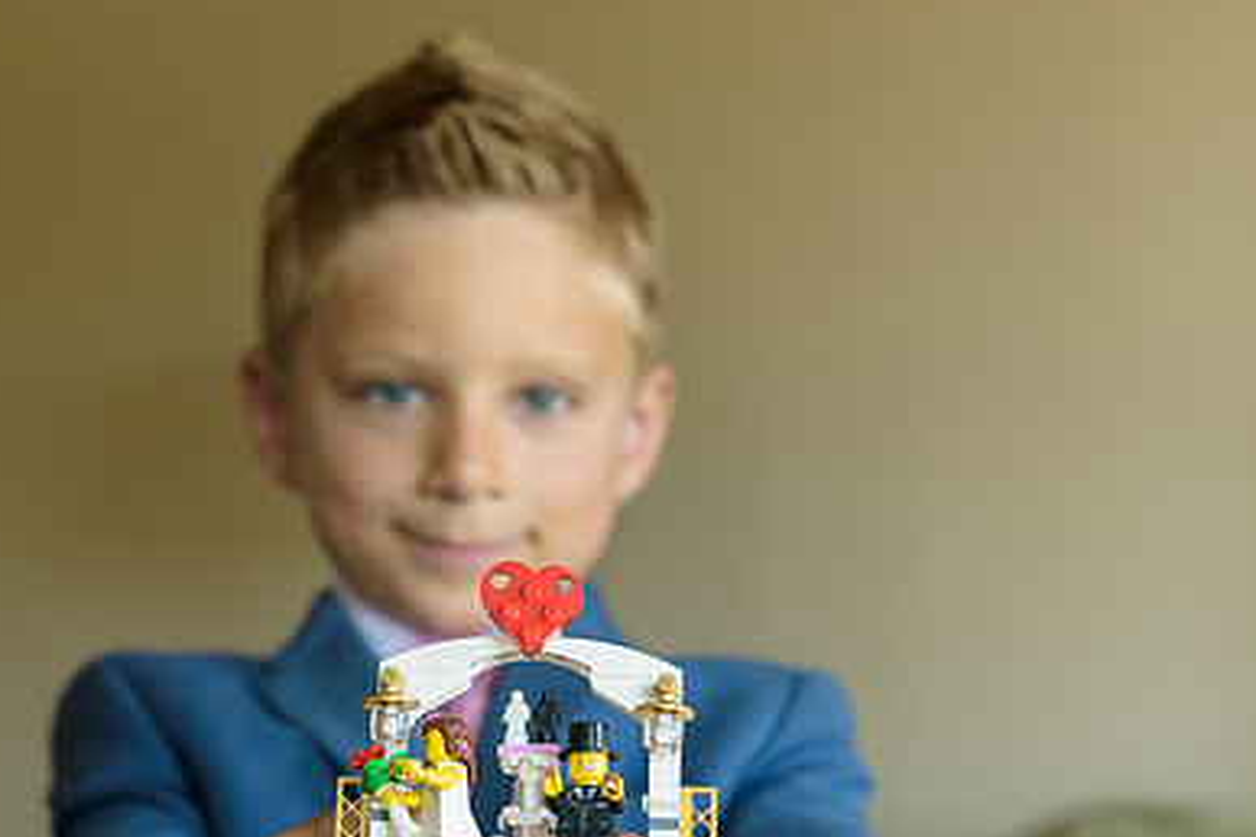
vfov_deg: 14.0
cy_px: 515
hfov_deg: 20.7
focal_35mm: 98
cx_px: 408
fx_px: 3419
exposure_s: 1/125
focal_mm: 55
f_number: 3.2
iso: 800
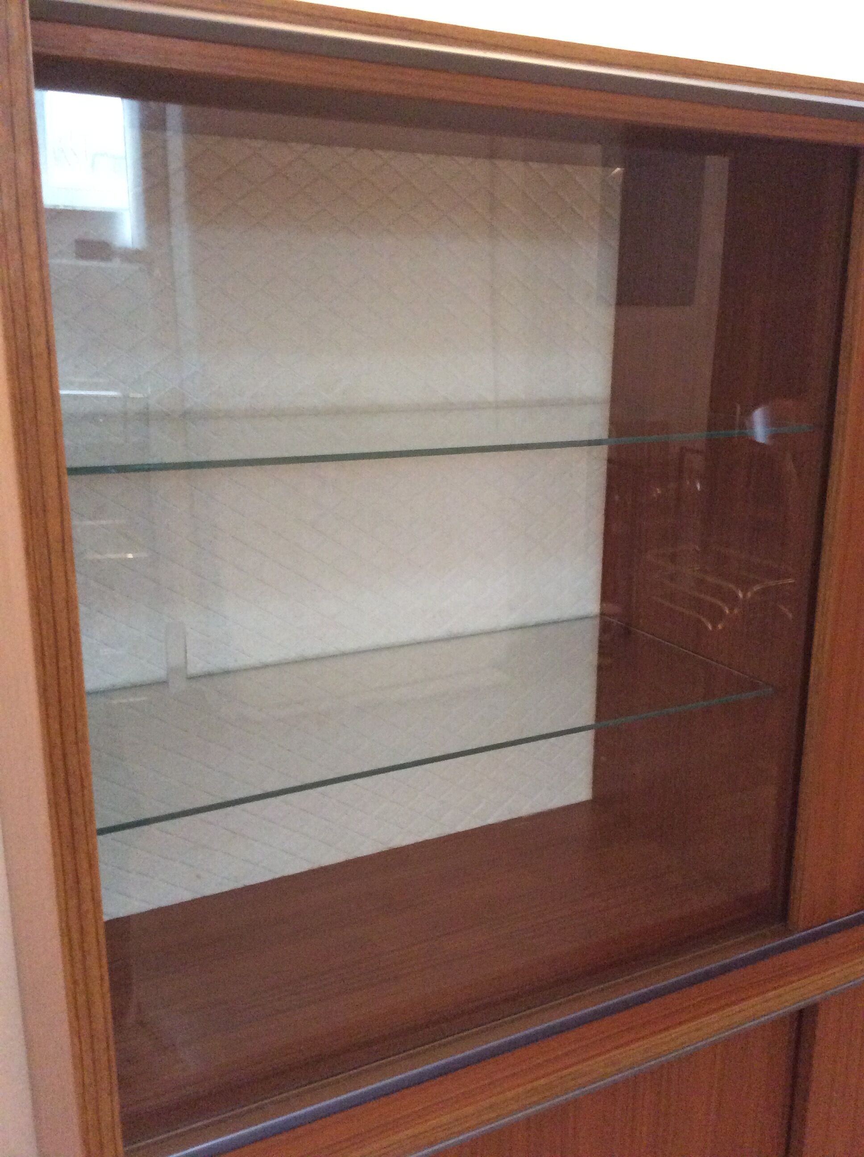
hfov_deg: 44.1
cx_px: 432
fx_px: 1068
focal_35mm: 32
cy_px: 578
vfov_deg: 56.9
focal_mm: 3.3
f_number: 2.4
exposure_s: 1/17
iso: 320
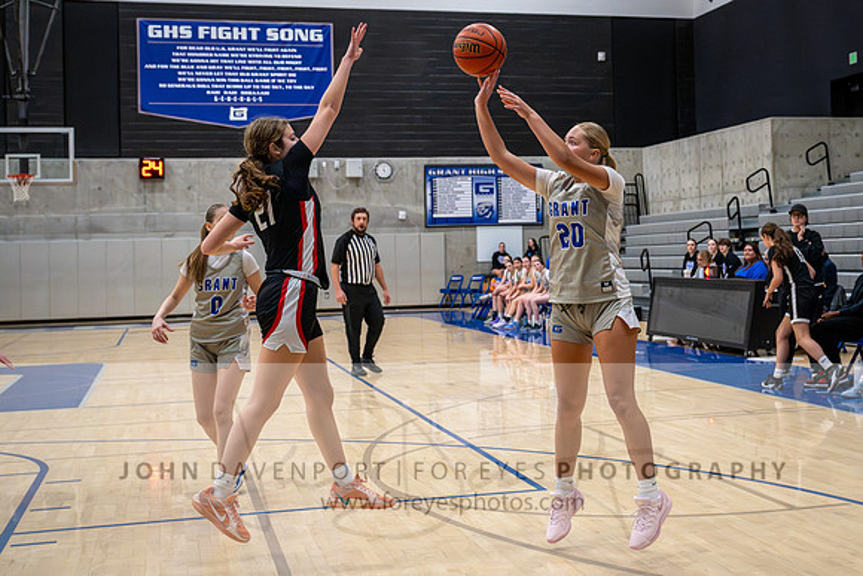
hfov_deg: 35.4
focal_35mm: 56
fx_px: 1334
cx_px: 599
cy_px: 222
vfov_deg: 24.3
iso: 12800
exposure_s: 1/1000
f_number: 4
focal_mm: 39
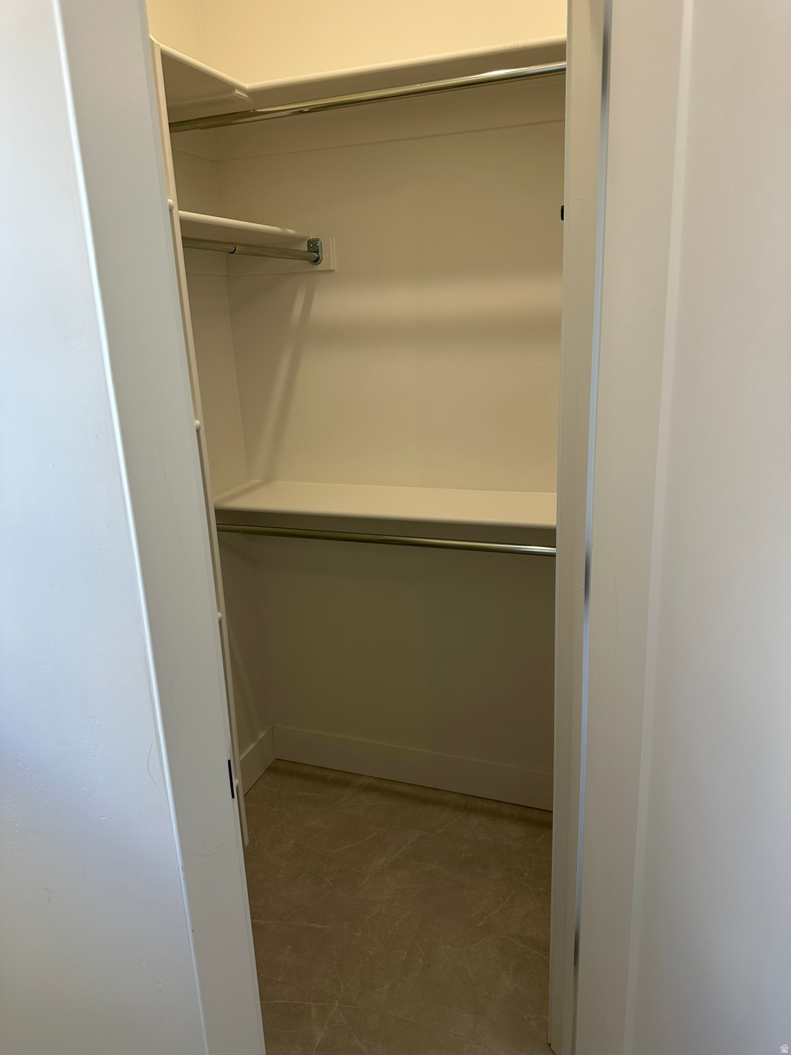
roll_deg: +0.9
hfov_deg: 56.8
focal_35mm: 24
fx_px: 731
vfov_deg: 71.6
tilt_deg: -14.6
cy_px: 528
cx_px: 396
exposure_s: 1/120
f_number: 1.78
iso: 80
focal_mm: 6.86
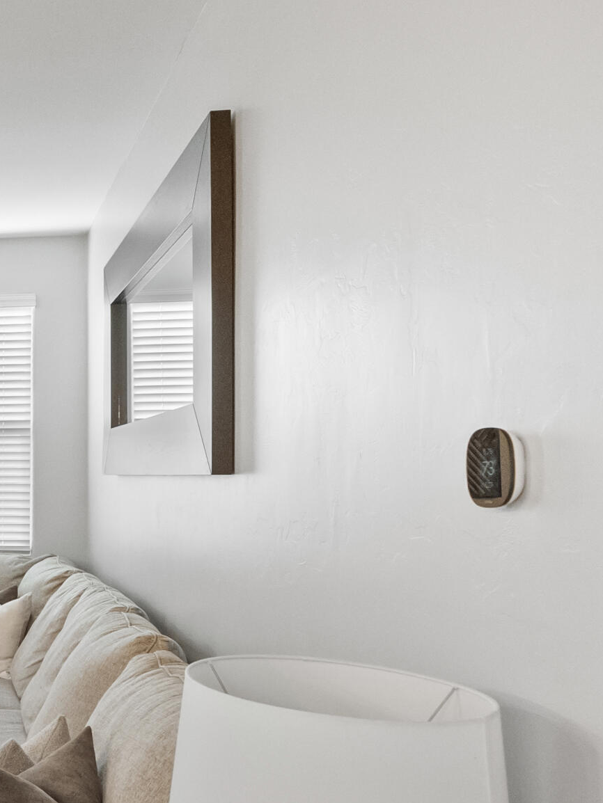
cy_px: 474
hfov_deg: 28.6
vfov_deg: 46.6
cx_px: -203
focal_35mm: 40
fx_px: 929
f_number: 8
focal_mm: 16
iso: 12800
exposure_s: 1/20
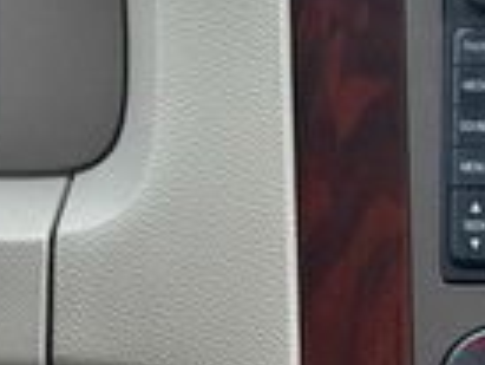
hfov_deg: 8.7
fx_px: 3141
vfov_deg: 6.6
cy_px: 436
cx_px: 680
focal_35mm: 224
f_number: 1.78
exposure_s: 1/289
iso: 64
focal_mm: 6.76
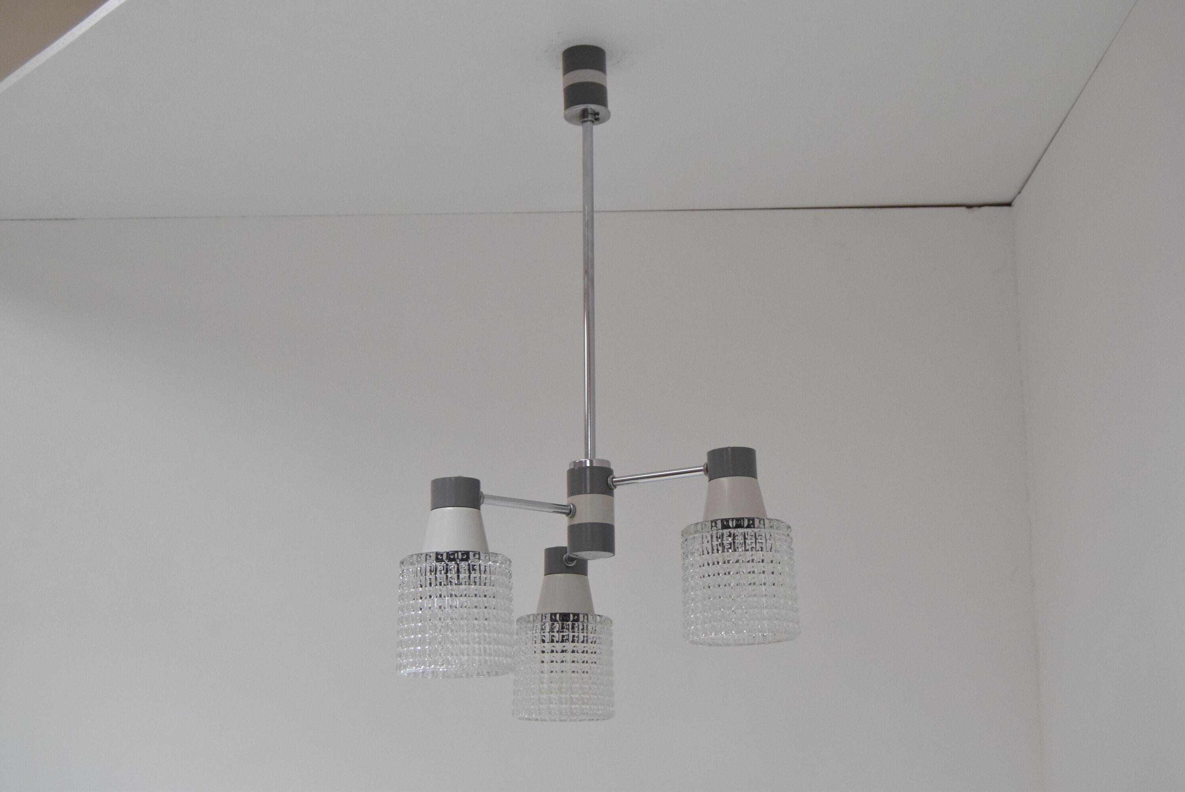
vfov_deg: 26.5
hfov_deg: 38.9
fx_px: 1680
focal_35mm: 51
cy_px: 396
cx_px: 592
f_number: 6.3
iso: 1600
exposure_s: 1/160
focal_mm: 34
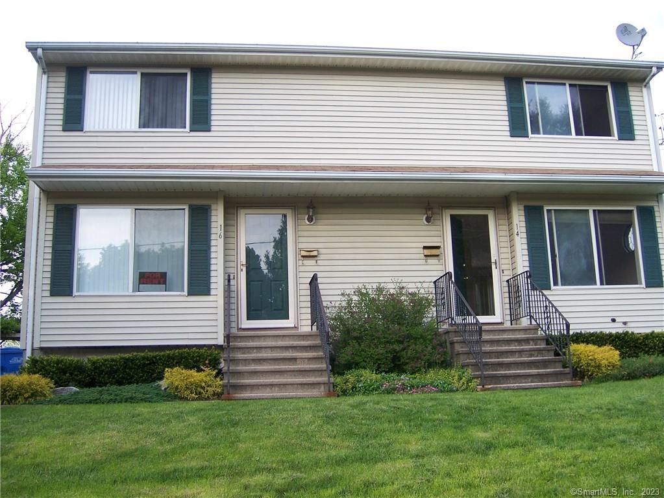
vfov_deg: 39.7
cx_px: 332
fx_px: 691
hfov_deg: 51.3
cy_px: 249
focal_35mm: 36
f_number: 2.8
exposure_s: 1/100
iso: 80
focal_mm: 6
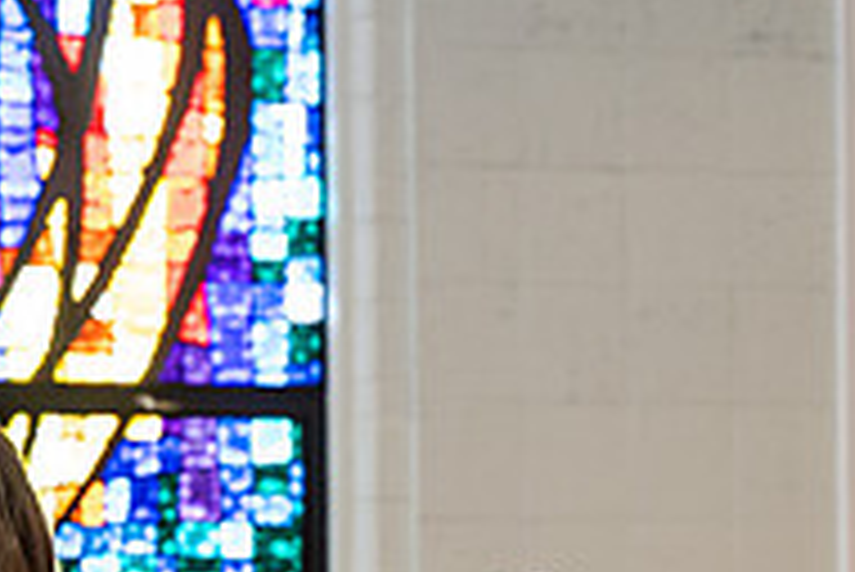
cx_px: 1066
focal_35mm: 290
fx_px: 6893
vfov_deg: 4.7
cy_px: 484
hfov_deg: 7.0
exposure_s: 1/200
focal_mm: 95
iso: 1600
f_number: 3.2
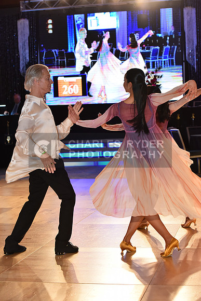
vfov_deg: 28.8
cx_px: 100
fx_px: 586
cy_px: 150
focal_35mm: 70
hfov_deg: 19.5
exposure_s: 1/320
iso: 2000
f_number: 5
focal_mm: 70
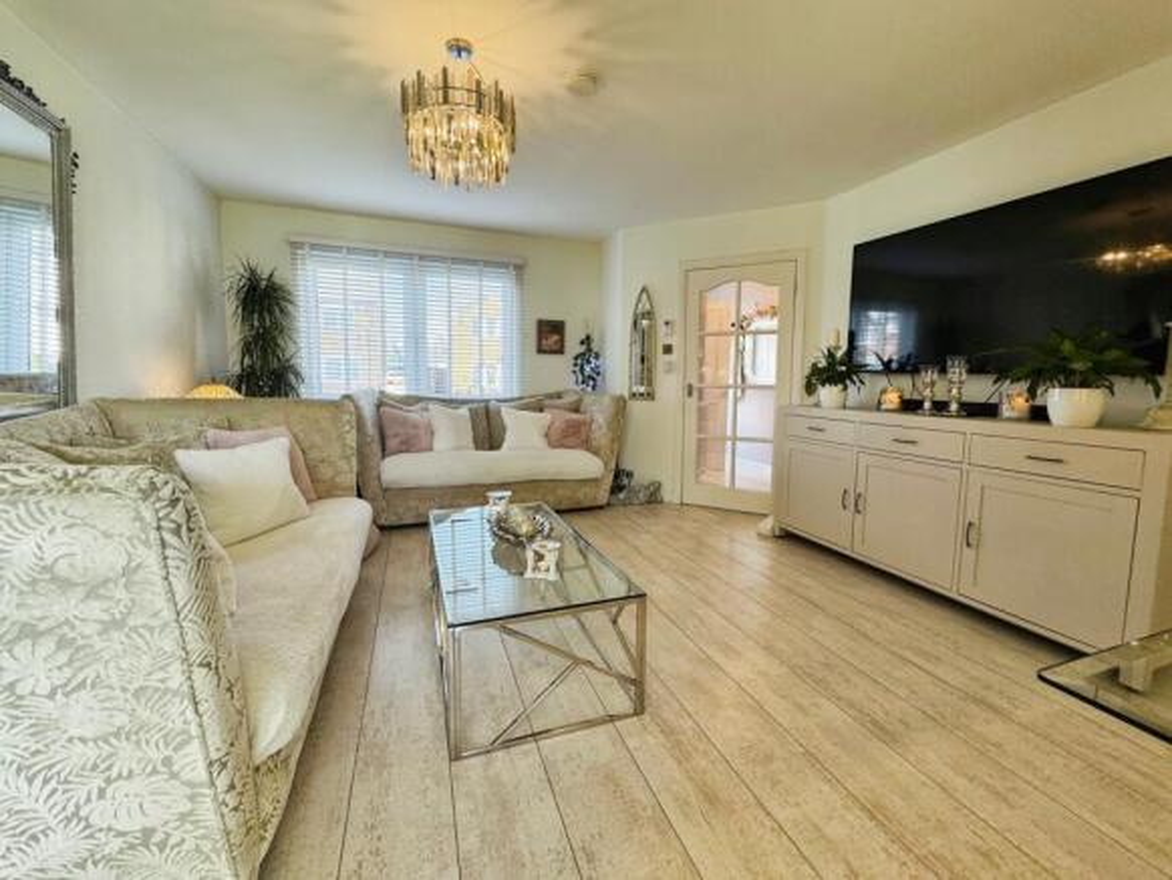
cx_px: 586
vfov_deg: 85.7
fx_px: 474
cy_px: 440
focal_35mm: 14
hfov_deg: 102.0
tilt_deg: -5.2
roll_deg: -0.9
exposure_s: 1/100
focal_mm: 2.22
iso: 160
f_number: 2.2
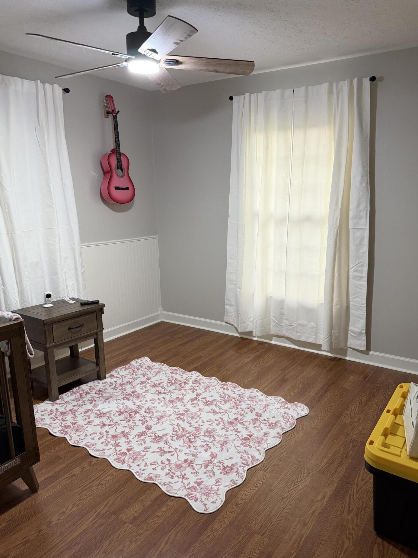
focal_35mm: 26
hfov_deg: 53.0
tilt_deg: -13.1
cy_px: 294
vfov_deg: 67.2
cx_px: 225
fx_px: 419
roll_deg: +0.5
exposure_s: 1/60
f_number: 1.78
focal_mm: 6.76
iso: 320
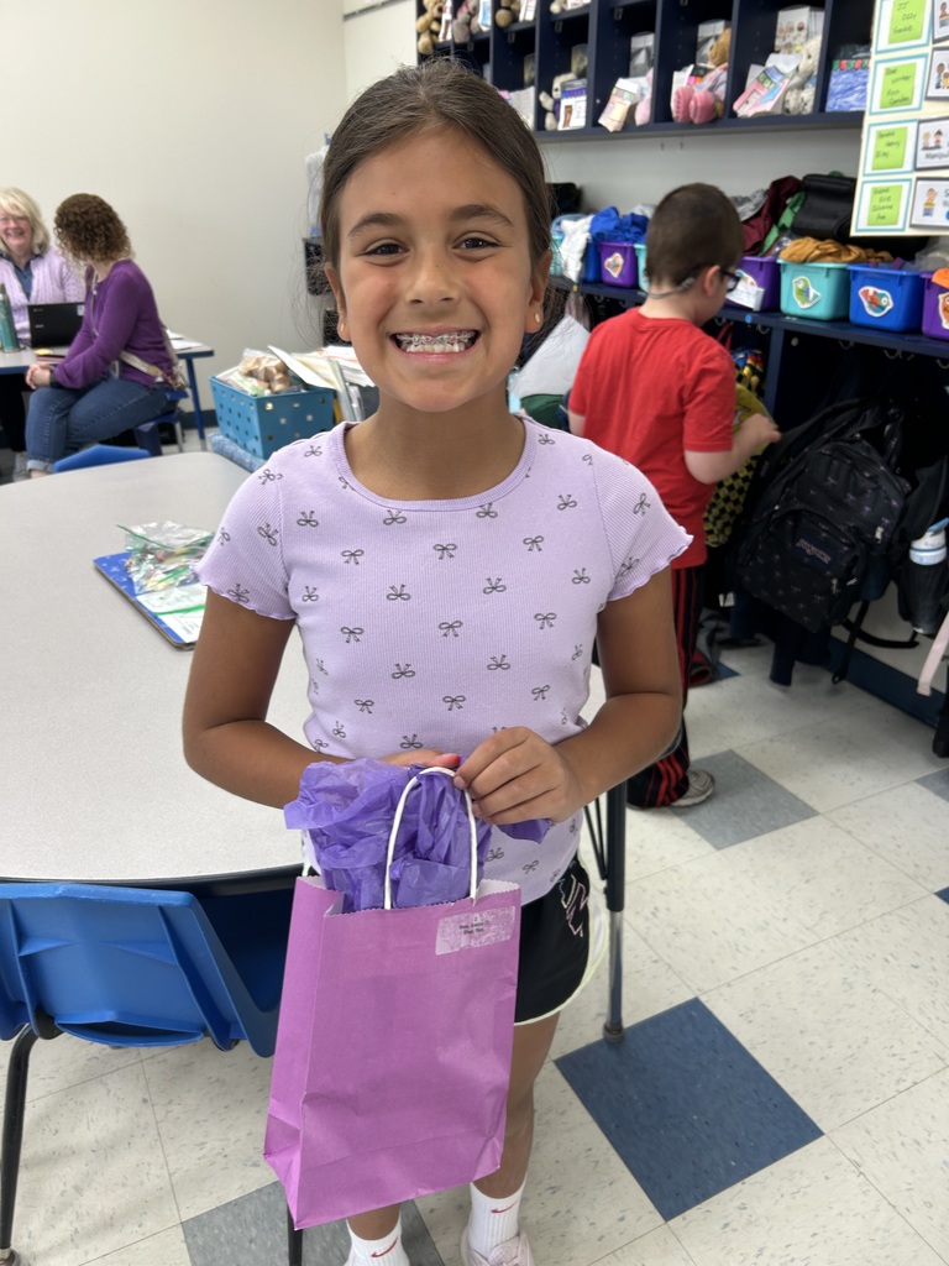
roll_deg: -0.6
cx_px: 474
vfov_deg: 67.3
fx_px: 950
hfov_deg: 53.1
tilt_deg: -26.2
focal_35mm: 26
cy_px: 633
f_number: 1.5
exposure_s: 1/60
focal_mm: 5.7
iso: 64
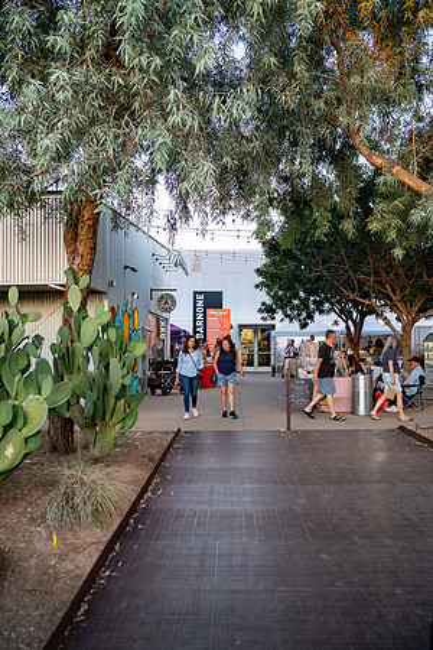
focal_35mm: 35
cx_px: 216
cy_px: 325
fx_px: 631
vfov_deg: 54.4
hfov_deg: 37.9
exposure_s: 1/250
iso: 500
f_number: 2.2
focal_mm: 35
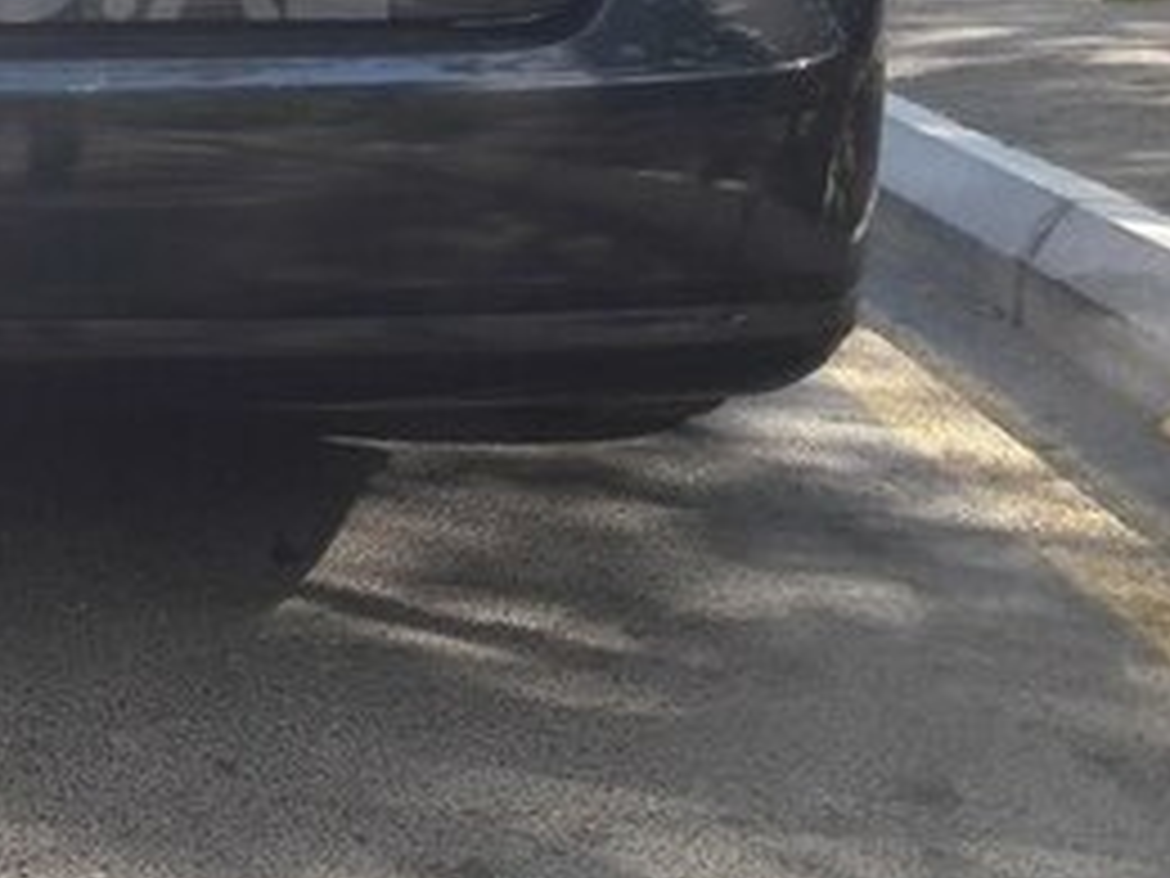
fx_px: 2400
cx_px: -72
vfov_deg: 19.9
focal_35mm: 71
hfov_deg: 25.6
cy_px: -47
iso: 40
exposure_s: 1/217
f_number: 1.9
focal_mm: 3.7
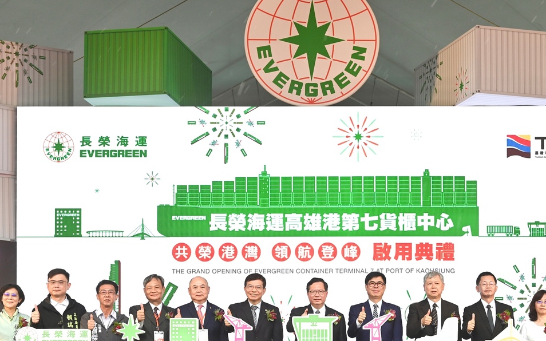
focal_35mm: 105
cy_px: 217
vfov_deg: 12.4
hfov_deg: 19.8
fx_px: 1562
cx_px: 309
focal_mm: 82
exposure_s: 1/200
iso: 640
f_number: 7.1
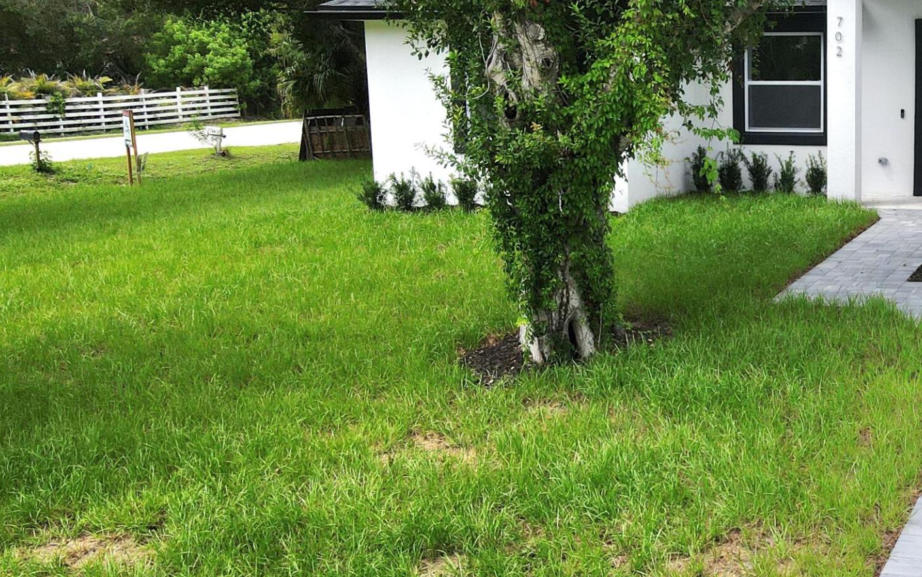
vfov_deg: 24.8
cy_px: 337
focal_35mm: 52
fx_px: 1307
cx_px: 839
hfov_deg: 36.3
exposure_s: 1/667
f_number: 2.8
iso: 100
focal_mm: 4.5
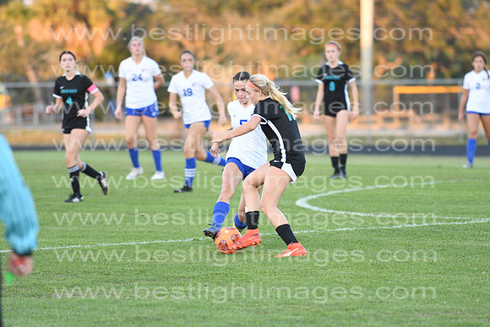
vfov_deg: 4.6
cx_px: 245
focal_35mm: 300
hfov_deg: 6.9
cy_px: 164
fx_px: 4084
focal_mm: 200
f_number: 2.8
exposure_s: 1/800
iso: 1000
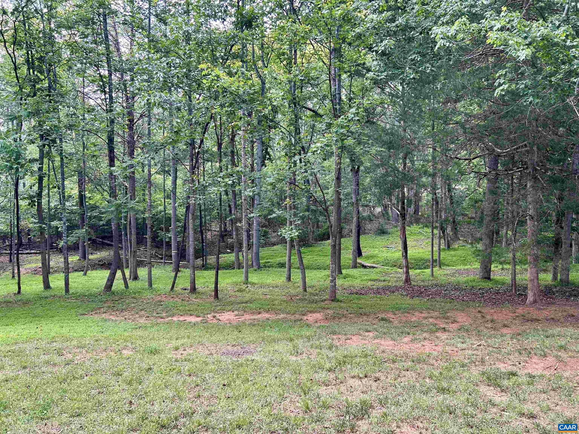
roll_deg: +0.2
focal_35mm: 26
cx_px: 290
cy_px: 217
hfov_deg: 67.3
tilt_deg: -2.6
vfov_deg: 53.1
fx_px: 435
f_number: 1.5
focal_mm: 5.7
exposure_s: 1/123
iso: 32
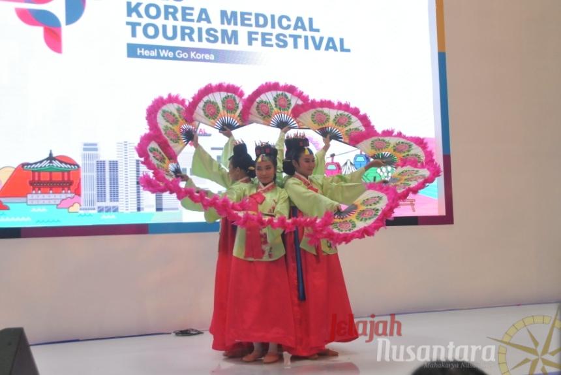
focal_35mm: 42
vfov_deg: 31.9
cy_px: 188
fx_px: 655
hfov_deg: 46.4
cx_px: 280
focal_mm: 28
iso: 1250
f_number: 5
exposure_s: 1/500
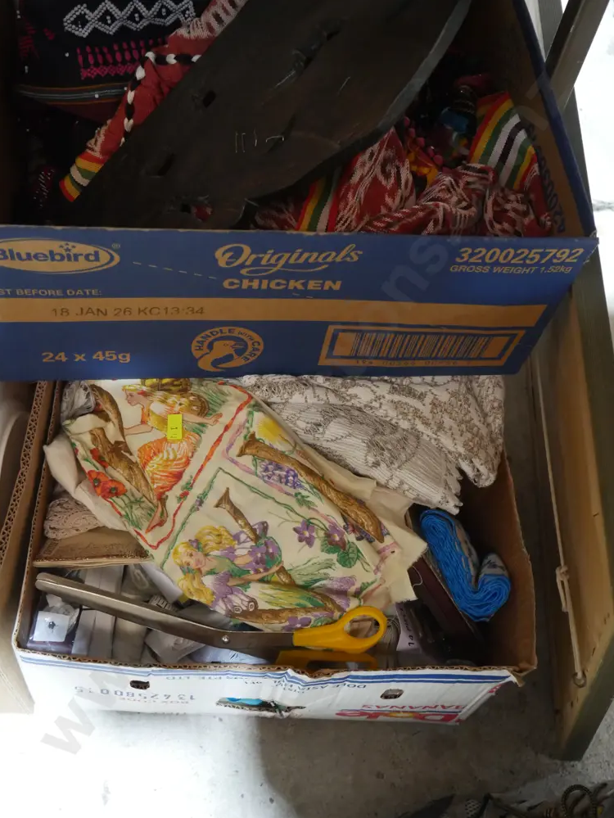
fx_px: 969
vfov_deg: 45.8
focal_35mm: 41
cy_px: 418
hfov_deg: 35.2
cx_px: 305
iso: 2500
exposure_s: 1/60
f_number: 4.4
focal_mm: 20
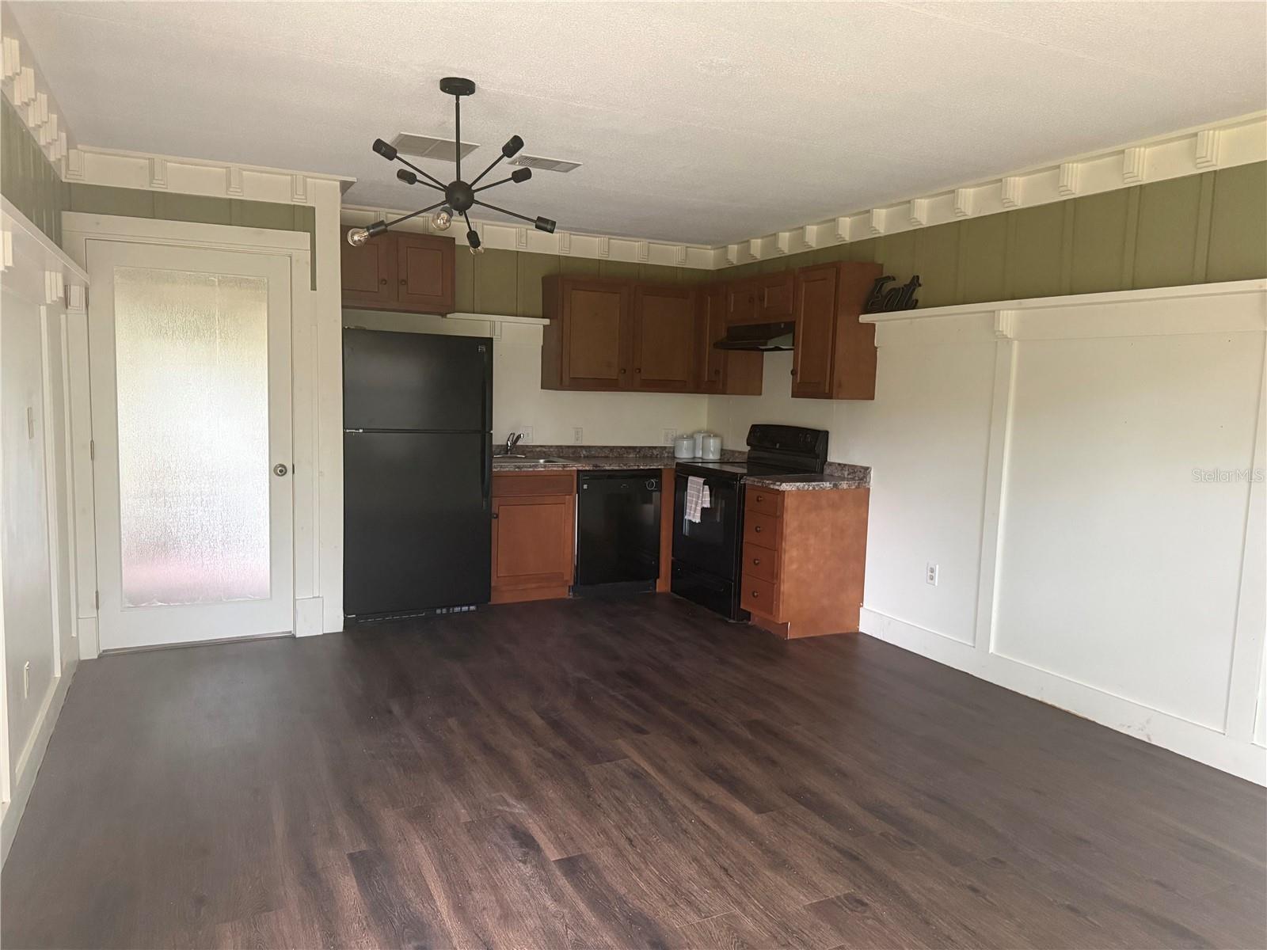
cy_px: 475
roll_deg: -2.2
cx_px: 634
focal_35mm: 24
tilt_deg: -4.9
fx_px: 878
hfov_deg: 71.6
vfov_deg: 56.8
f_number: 1.78
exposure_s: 1/44
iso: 800
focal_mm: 6.76
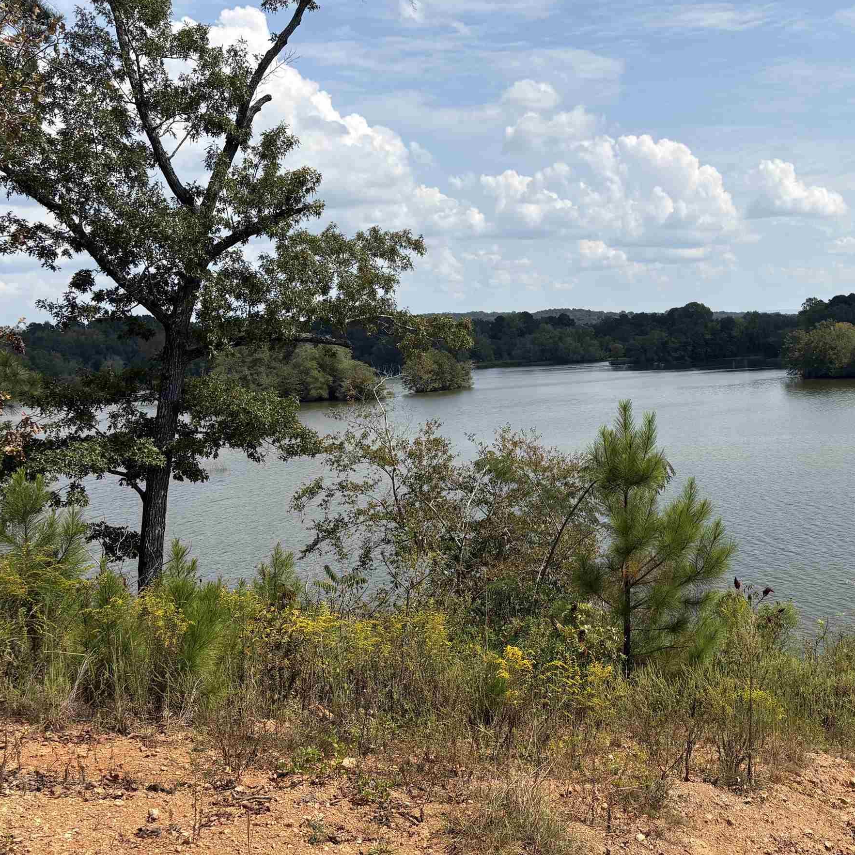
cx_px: 657
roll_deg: +3.6
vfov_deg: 41.8
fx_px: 1118
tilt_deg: -6.5
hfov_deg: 40.5
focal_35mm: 40
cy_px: 461
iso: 50
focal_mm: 5.96
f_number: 1.6
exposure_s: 1/4608
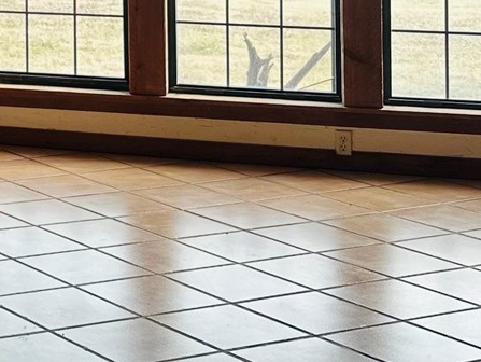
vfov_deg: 13.6
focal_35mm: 103
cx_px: -244
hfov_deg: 17.2
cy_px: -159
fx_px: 1432
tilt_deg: +1.1
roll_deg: -0.5
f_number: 1.78
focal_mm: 6.86
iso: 64
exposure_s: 1/160
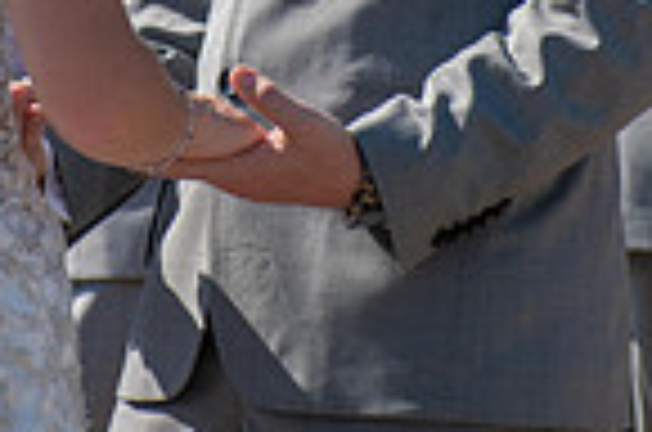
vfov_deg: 1.6
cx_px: 220
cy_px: -148
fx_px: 15180
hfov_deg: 2.5
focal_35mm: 840
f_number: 5.6
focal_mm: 180
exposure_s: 1/2000
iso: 280
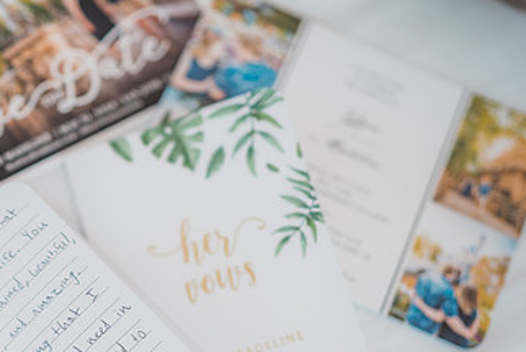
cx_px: 91
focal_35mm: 90
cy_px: 289
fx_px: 1316
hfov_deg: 22.3
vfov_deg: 15.1
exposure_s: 1/160
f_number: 1.4
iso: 400
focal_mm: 50
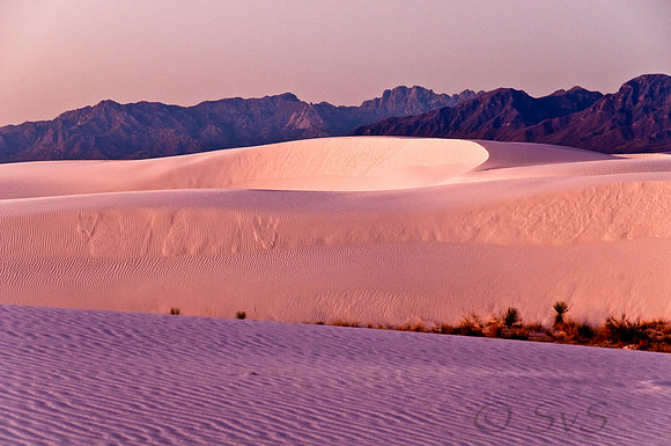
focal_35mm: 195
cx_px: 336
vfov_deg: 7.0
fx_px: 3629
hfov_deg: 10.6
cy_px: 223
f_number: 11
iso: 400
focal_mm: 130
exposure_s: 1/4
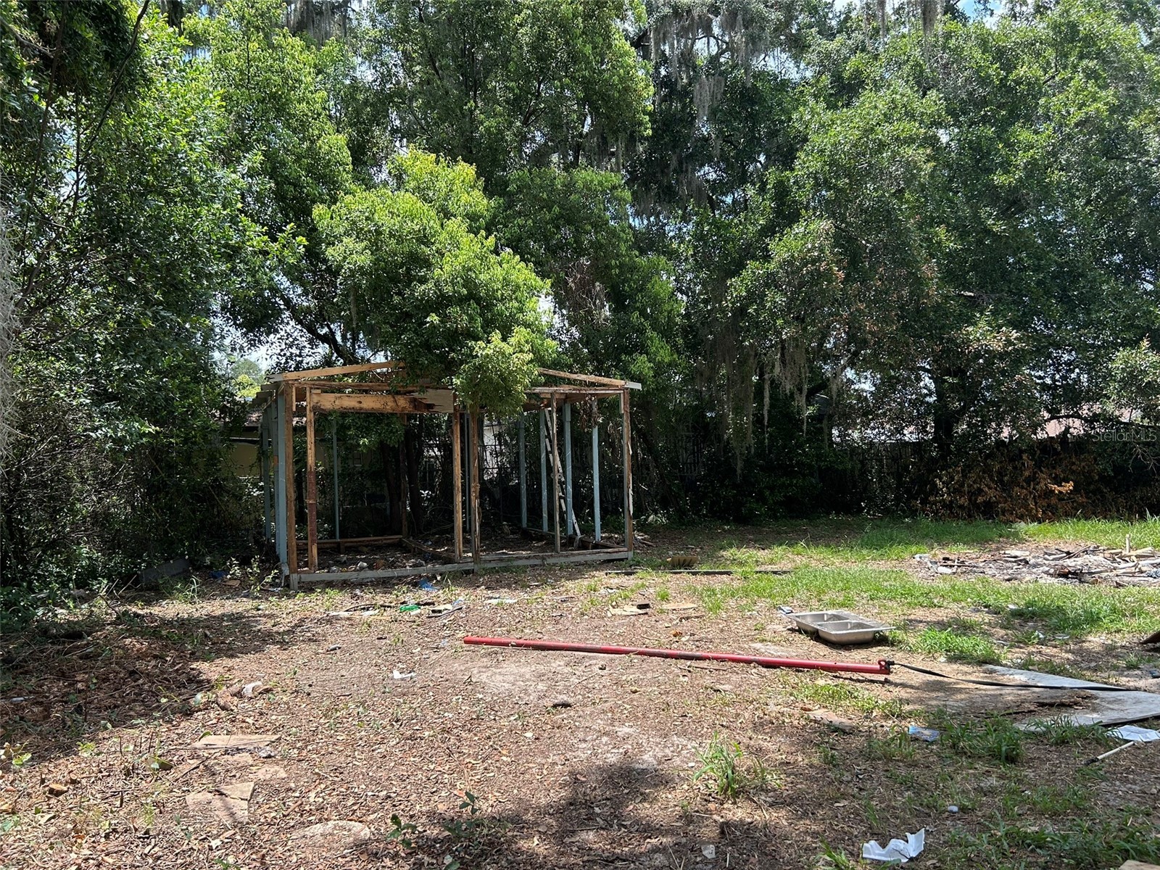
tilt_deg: +1.8
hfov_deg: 67.3
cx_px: 580
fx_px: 871
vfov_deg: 53.1
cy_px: 435
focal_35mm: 26
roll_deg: +1.6
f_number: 1.5
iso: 50
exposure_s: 1/1038
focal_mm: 5.7
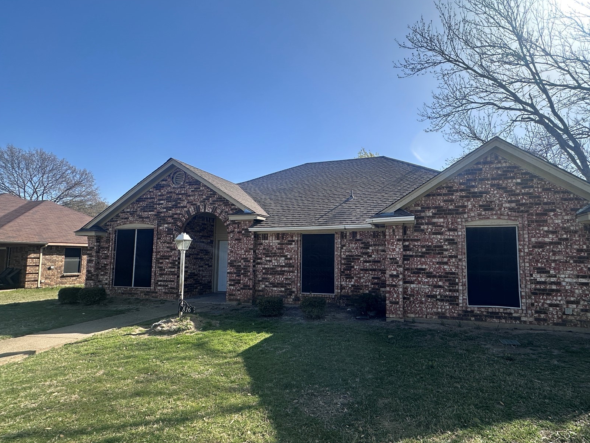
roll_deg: +0.1
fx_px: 307
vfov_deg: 71.6
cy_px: 232
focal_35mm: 18
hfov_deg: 87.0
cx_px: 342
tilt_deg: +5.4
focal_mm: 2.22
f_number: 2.2
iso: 40
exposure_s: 1/1171
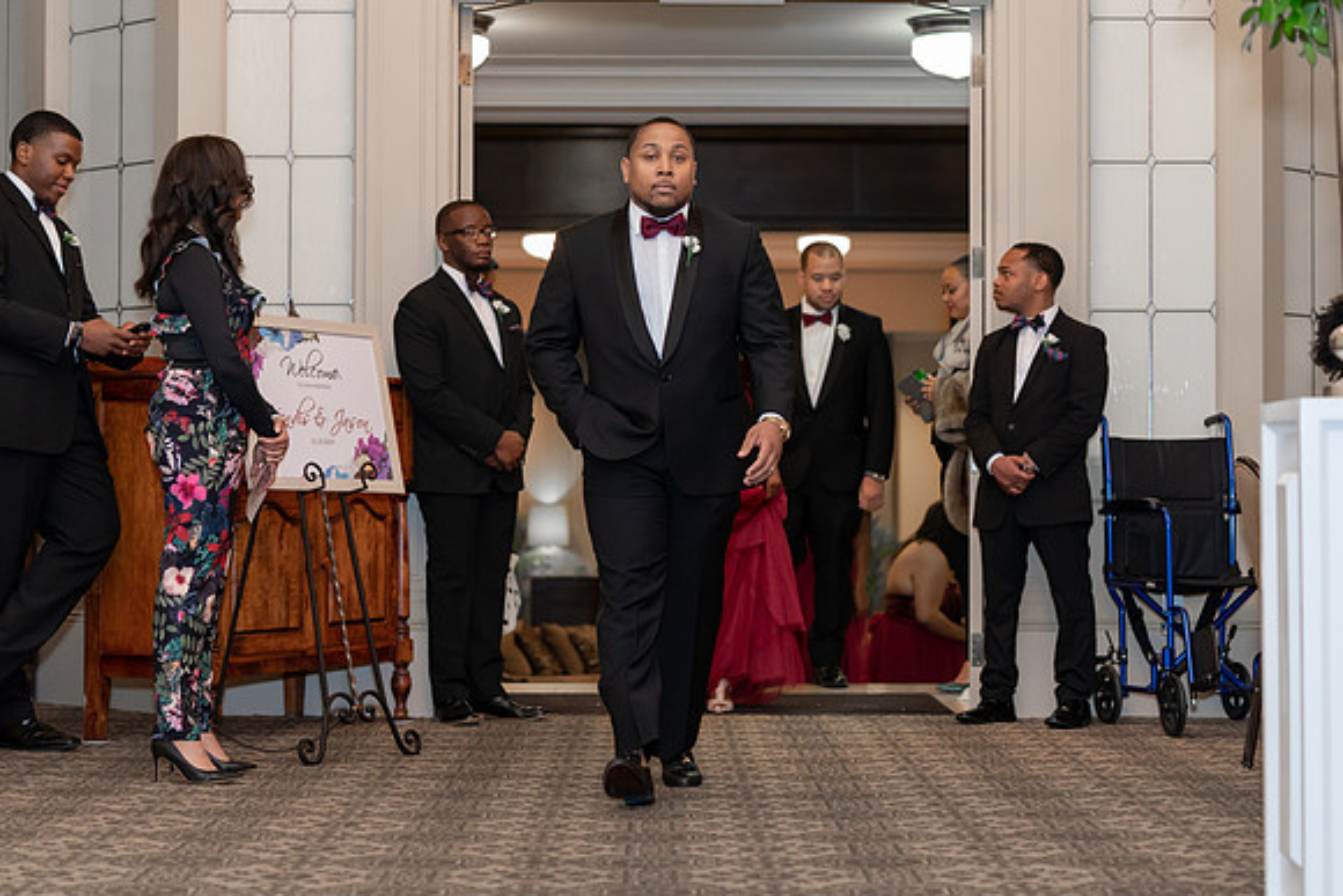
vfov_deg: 18.3
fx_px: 2776
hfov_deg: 27.2
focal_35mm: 74
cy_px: 435
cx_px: 672
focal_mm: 70
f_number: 2.8
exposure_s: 1/250
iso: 2000
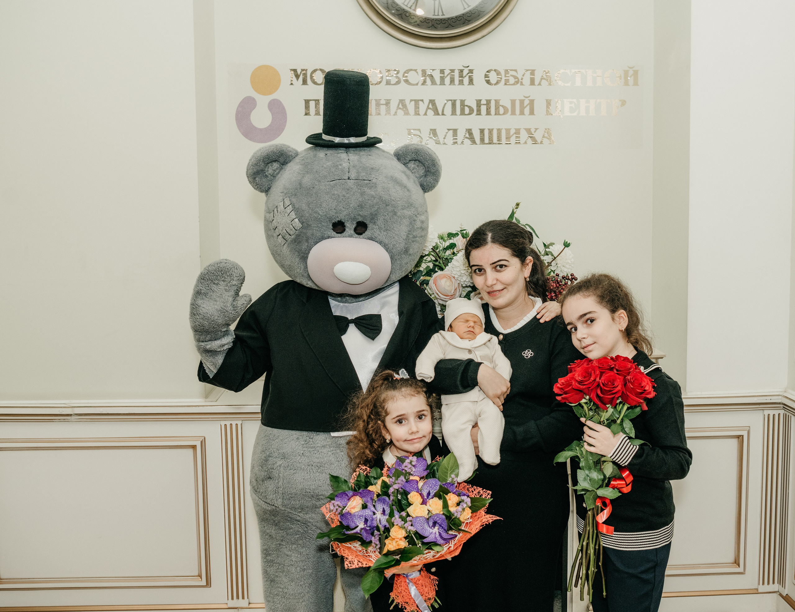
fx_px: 863
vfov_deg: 39.1
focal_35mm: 37
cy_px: 309
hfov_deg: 49.3
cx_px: 446
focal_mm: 28
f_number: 4.5
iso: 320
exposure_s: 1/160
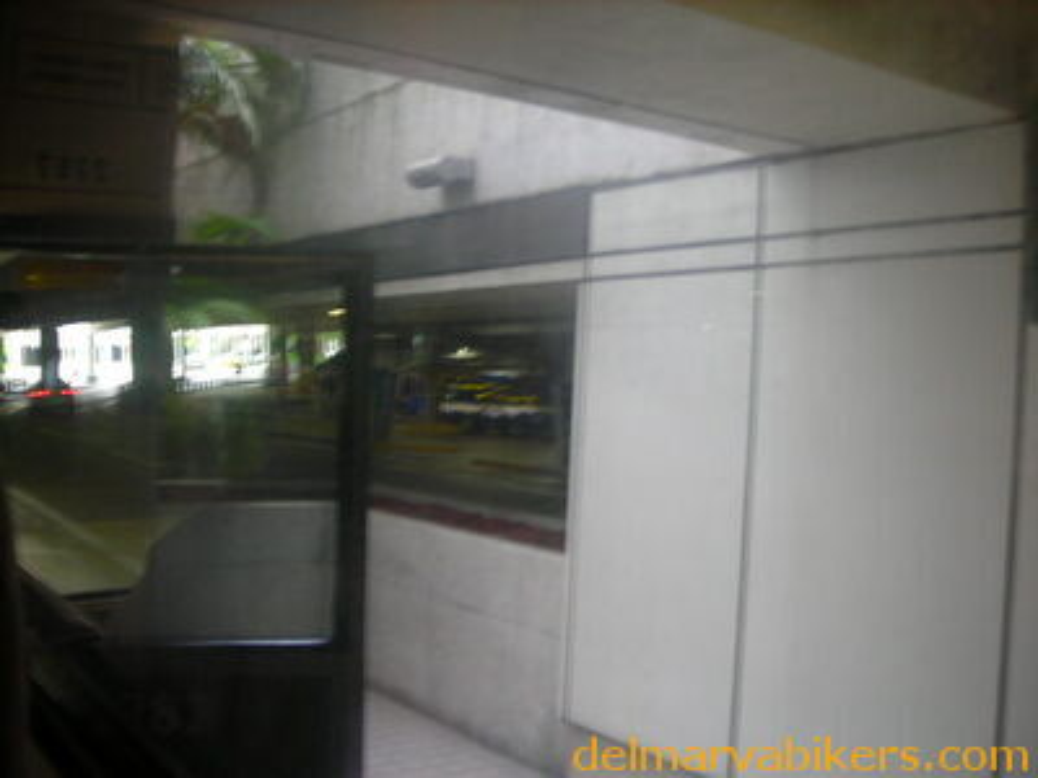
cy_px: 389
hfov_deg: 49.0
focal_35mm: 38
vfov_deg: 37.7
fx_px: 1139
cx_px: 519
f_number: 3.2
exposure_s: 1/4.1
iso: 76
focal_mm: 6.3
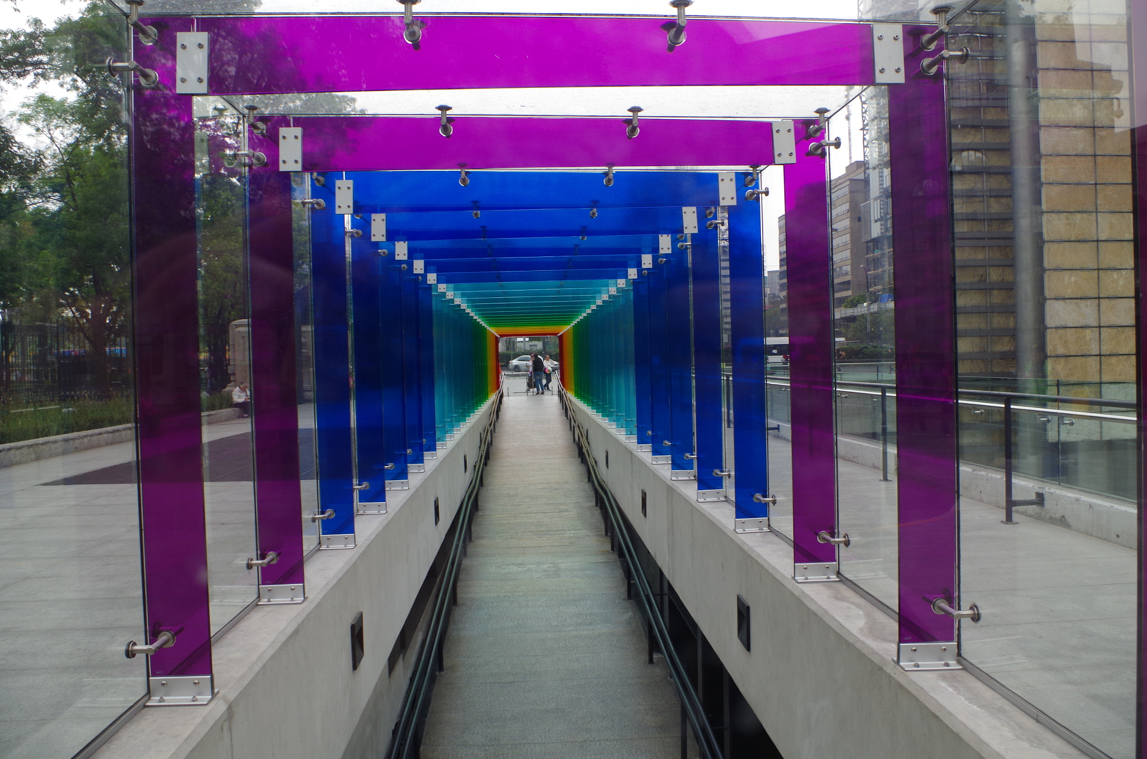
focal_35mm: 27
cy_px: 380
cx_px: 574
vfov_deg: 47.7
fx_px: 858
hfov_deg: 67.5
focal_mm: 18
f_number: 10
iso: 200
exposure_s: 1/40
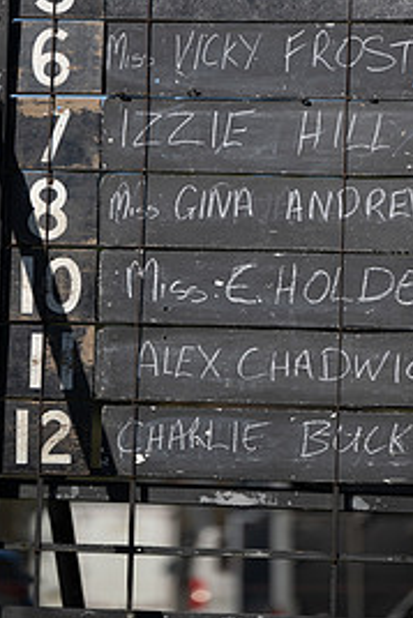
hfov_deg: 4.3
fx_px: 5482
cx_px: 212
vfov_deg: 6.4
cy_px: 108
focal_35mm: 319
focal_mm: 190
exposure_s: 1/3200
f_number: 2.8
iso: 100
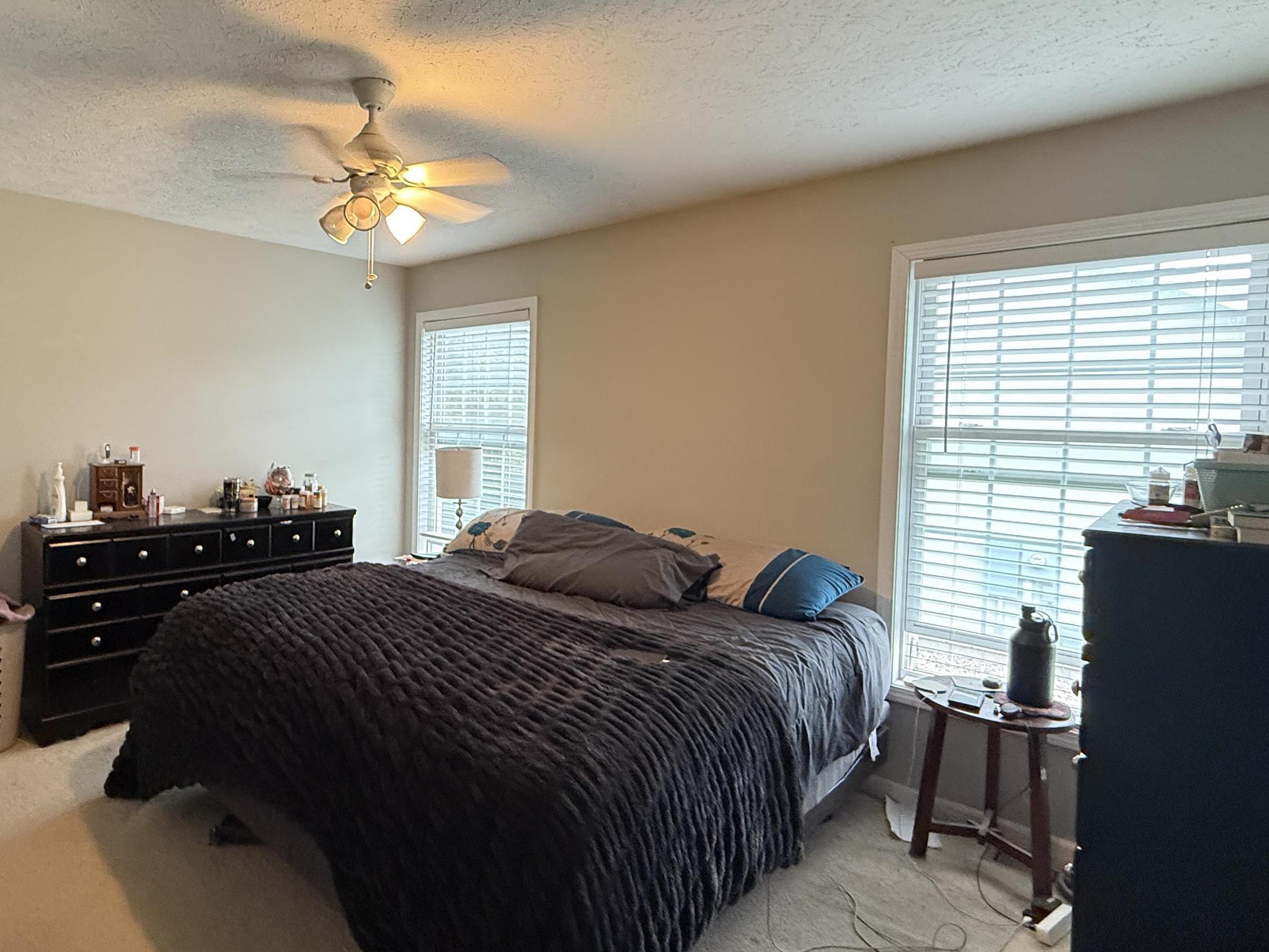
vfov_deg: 65.9
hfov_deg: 79.8
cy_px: 446
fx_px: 733
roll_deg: -1.1
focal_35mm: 20
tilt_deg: -2.2
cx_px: 457
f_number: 2.2
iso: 500
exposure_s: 1/53
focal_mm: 2.22
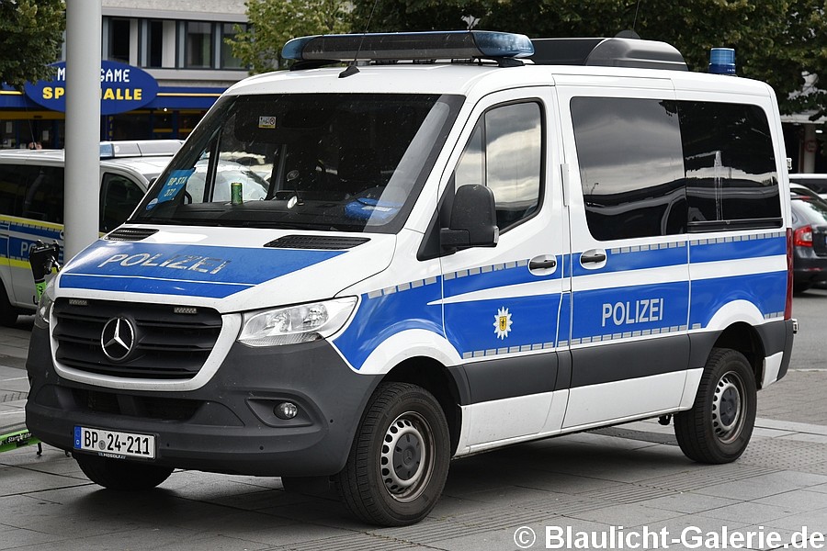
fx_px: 1838
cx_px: 414
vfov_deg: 17.1
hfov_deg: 25.4
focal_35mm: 80
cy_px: 276
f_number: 7.1
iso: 400
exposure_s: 1/200
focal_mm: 80
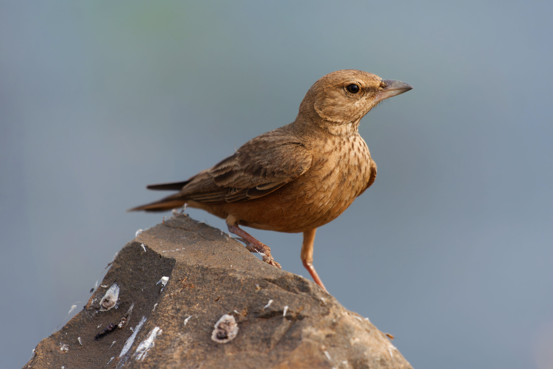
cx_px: 276
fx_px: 11520
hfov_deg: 2.7
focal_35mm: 750
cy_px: 184
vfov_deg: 1.8
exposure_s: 1/1250
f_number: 5.6
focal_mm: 500
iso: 500
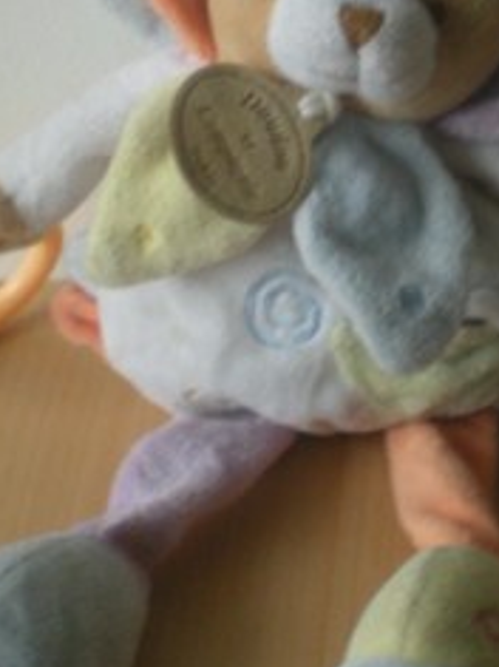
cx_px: 343
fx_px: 1616
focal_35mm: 84
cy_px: 145
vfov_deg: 23.0
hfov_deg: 17.5
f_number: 3.1
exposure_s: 1/8
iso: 237
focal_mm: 6.3
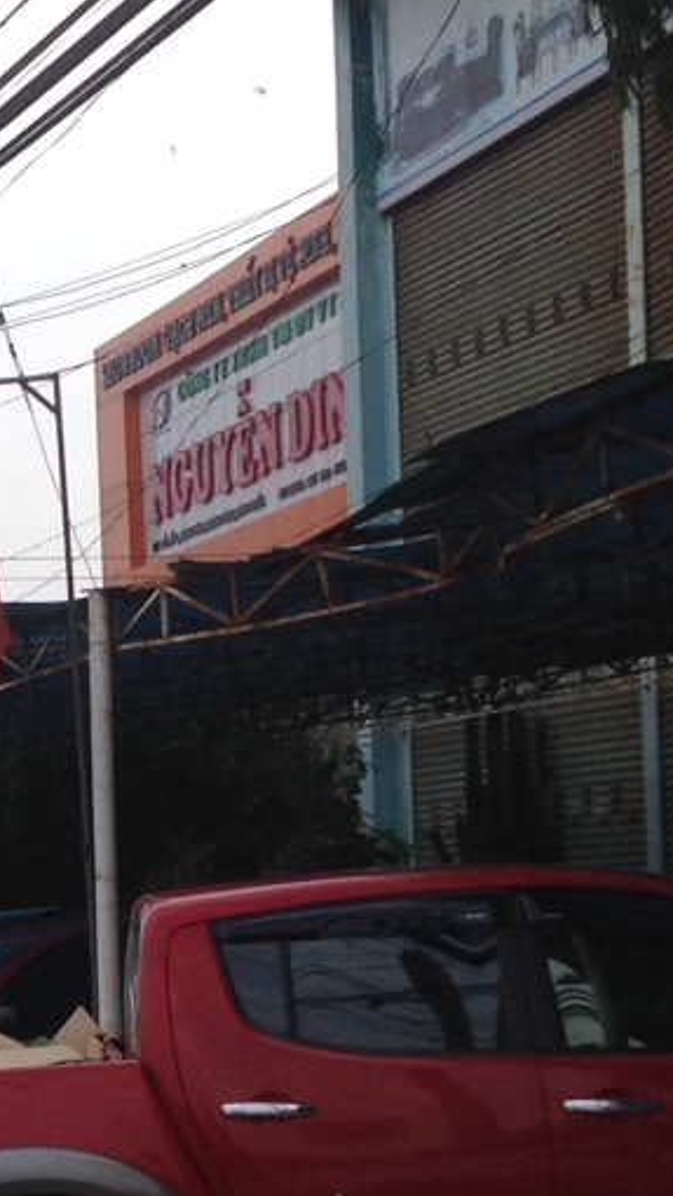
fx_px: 3869
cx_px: -347
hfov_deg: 9.6
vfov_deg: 17.4
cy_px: 1022
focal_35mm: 122
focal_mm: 4.28
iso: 50
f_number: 2.4
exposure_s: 1/431
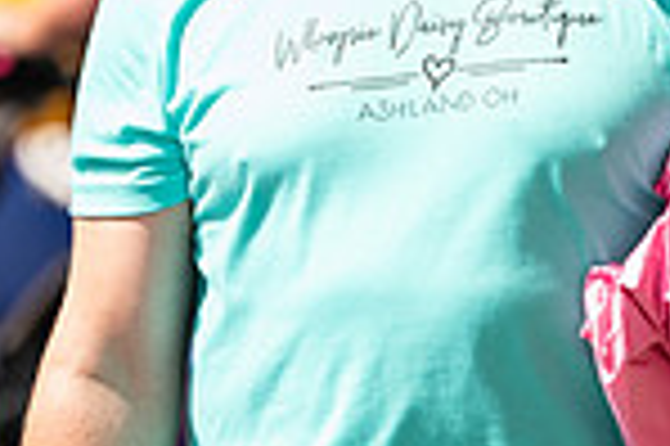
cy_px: -52
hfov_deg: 2.9
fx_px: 13032
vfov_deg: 2.0
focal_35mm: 701
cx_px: 112
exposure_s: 1/500
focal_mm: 180
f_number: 5
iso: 125
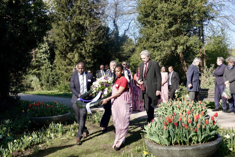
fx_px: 287
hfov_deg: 44.5
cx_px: 118
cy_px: 78
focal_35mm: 44
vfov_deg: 30.5
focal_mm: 16.31
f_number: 3.2
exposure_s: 1/500
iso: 100
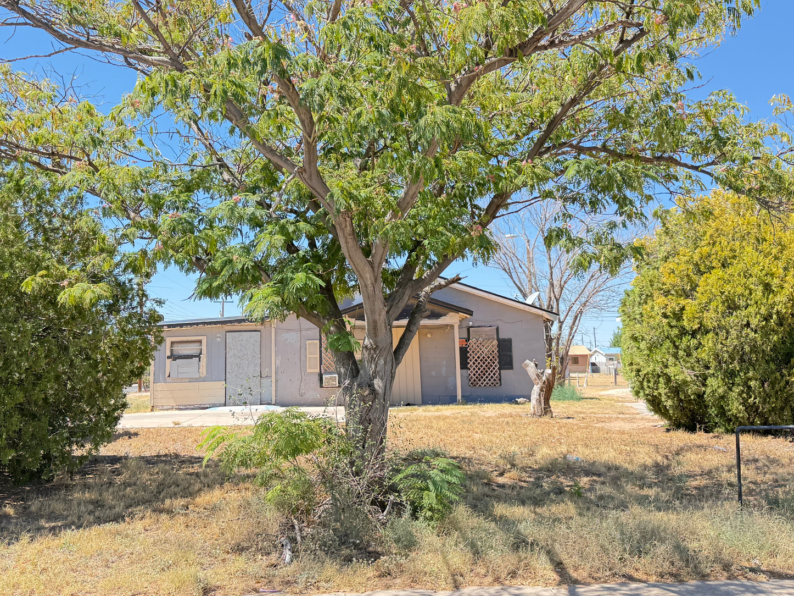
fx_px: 780
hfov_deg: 53.9
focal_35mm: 34
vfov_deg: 41.7
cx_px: 373
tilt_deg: +8.0
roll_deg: +0.5
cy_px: 267
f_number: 1.78
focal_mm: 6.76
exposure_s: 1/1005
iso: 100
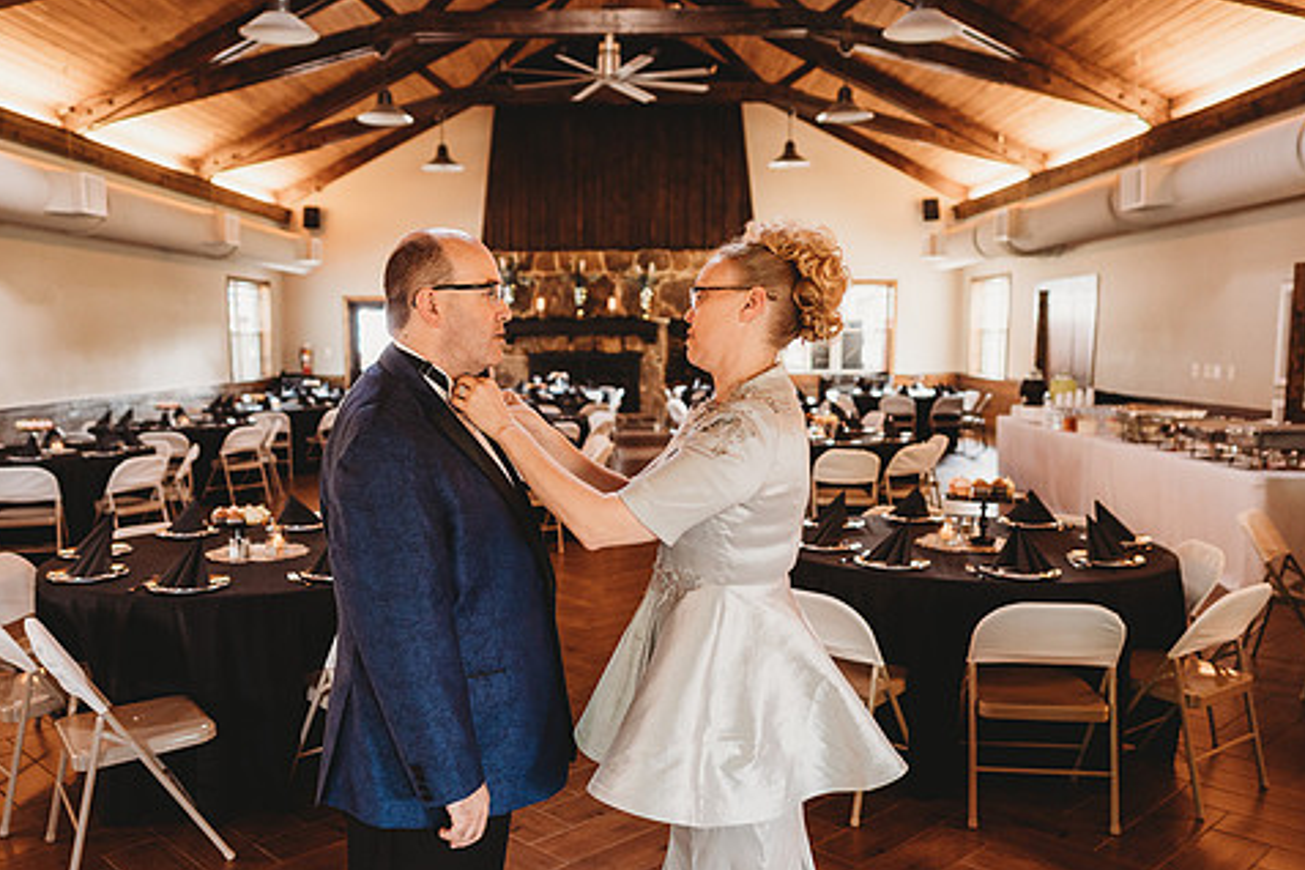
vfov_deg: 42.3
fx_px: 1124
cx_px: 618
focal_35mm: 31
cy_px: 486
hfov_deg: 60.3
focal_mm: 24
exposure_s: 1/125
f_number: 2.5
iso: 800
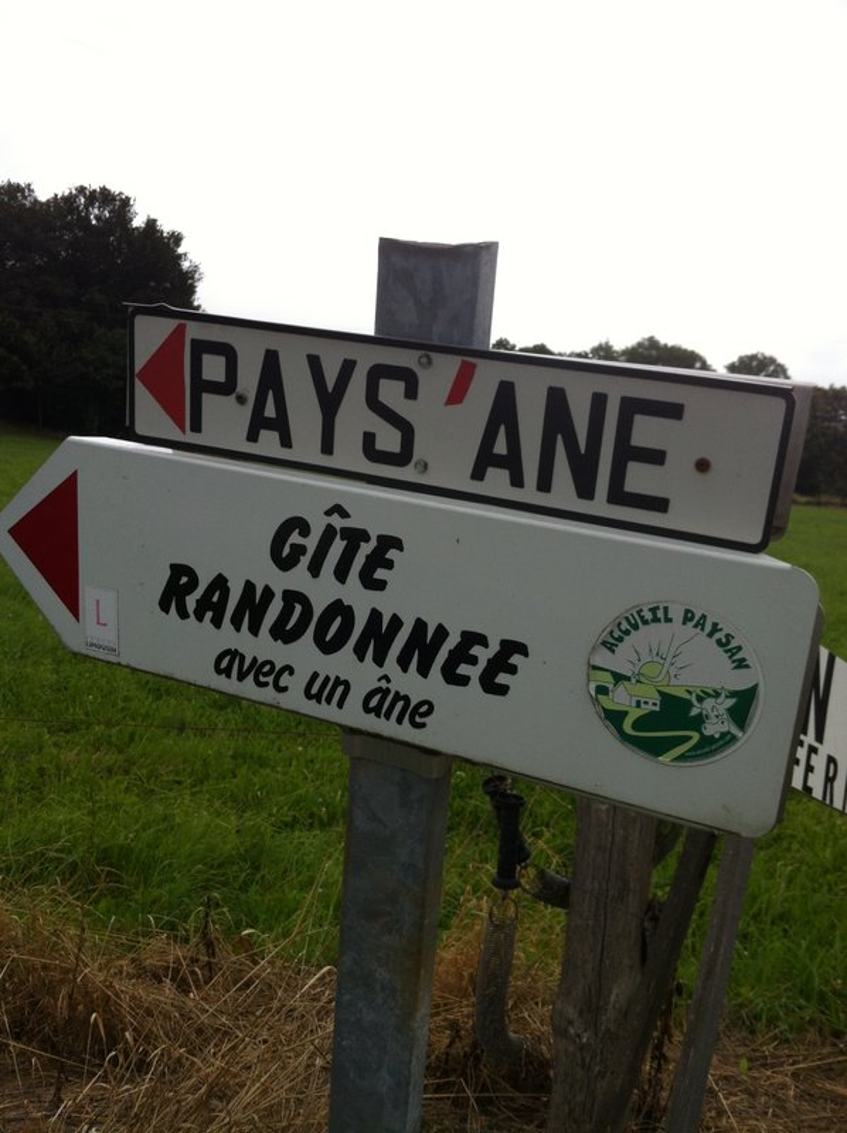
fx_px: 1144
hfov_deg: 40.6
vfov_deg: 52.7
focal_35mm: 35
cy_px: 566
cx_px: 424
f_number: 2.8
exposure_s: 1/914
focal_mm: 3.85
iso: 80
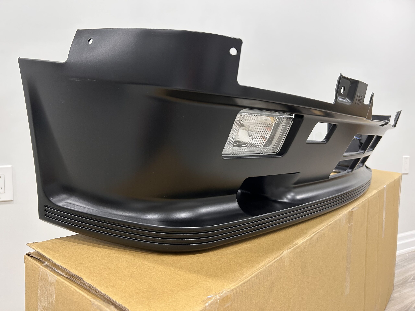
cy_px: 156
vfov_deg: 53.1
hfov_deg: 67.3
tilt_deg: -2.1
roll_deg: -1.2
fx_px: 312
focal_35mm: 26
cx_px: 208
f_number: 1.5
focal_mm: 5.7
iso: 200
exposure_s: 1/60
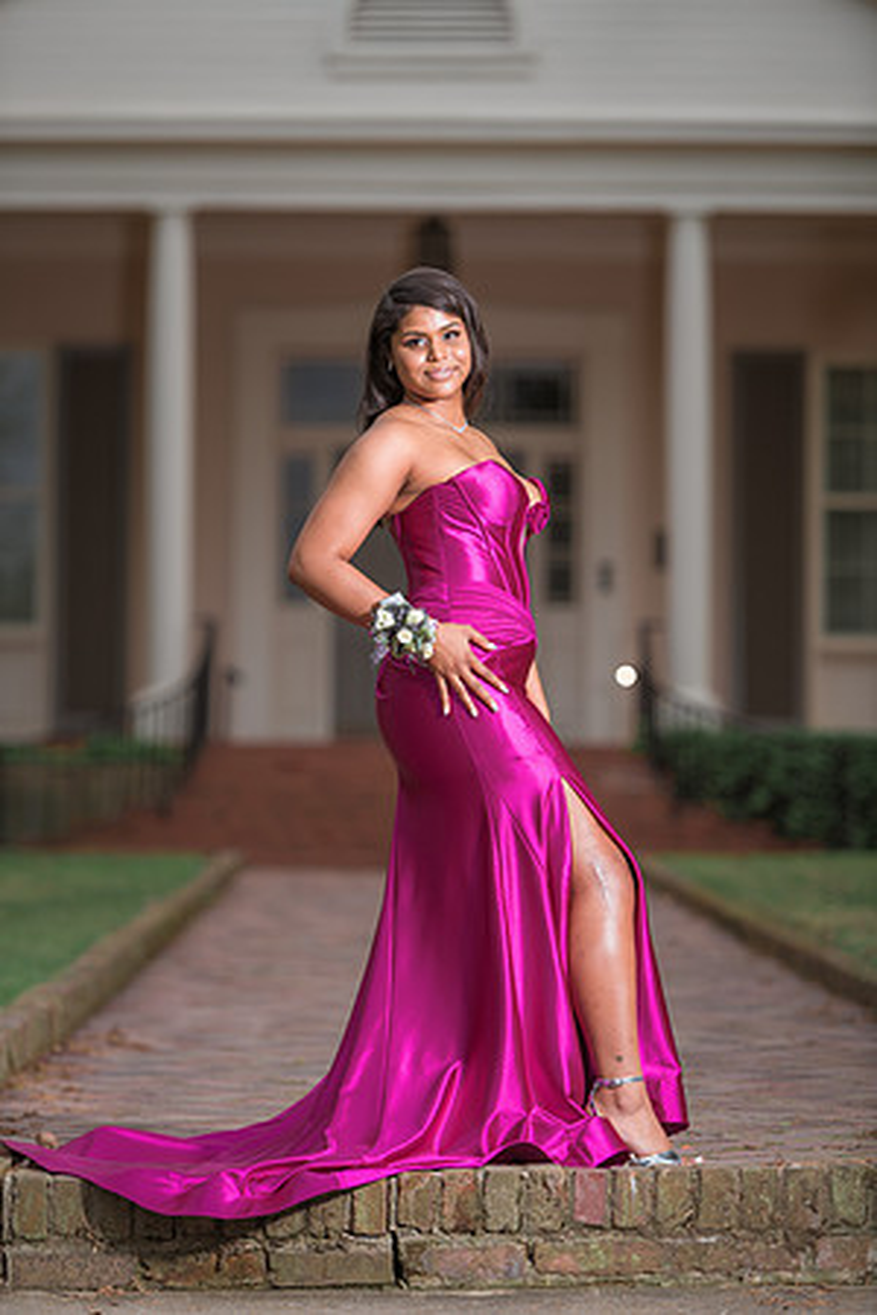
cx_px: 438
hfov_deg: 9.5
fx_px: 5298
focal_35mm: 145
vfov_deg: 14.2
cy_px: 658
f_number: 2.8
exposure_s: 1/250
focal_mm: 145
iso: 100
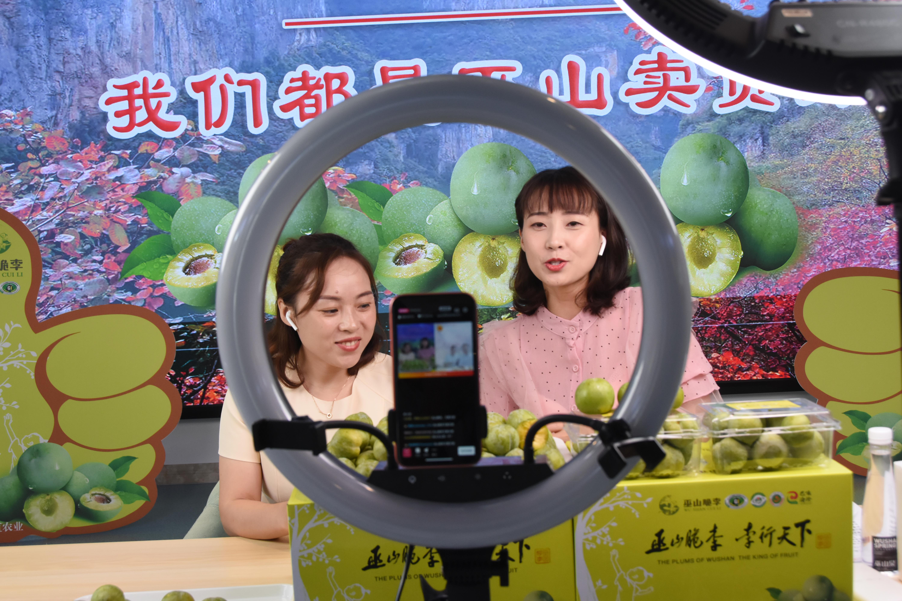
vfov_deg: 28.1
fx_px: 1203
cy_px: 300
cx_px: 451
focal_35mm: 48
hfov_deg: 41.1
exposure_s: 1/160
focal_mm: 32
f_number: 6.3
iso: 1000
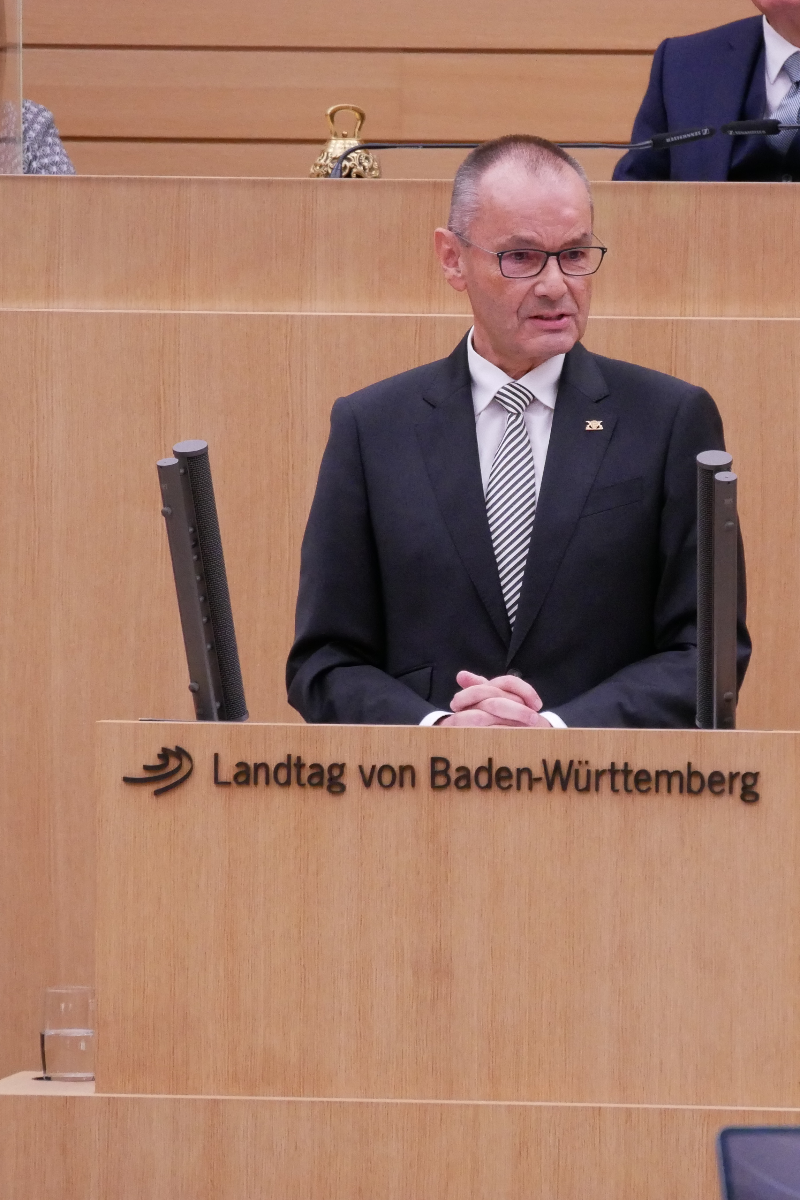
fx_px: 12032
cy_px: 600
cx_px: 551
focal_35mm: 361
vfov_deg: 5.7
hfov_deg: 3.8
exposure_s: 1/320
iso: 3200
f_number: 5.6
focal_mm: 130
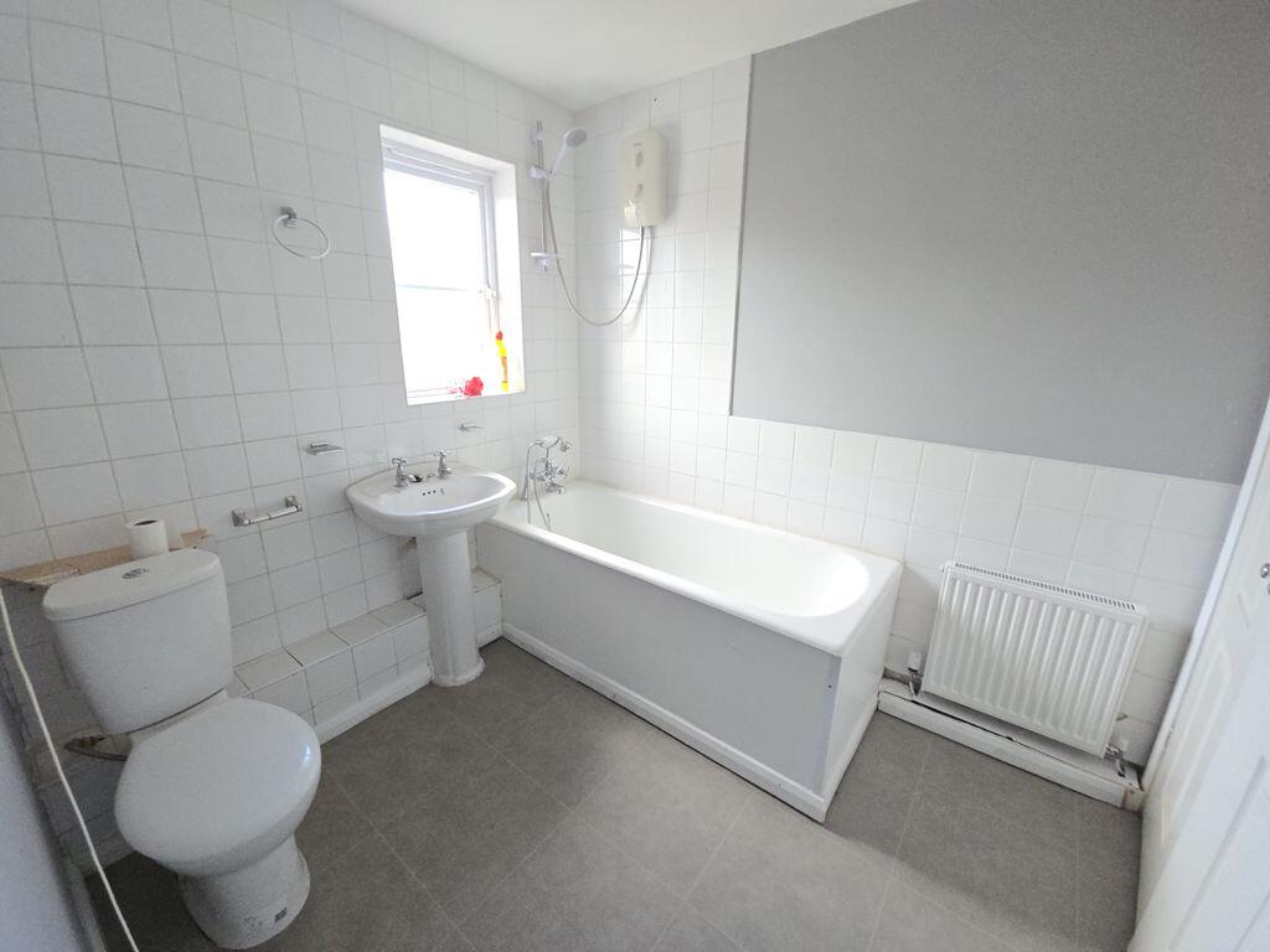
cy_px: 476
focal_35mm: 13
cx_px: 635
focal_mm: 2.2
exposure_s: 1/50
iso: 250
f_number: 2.2
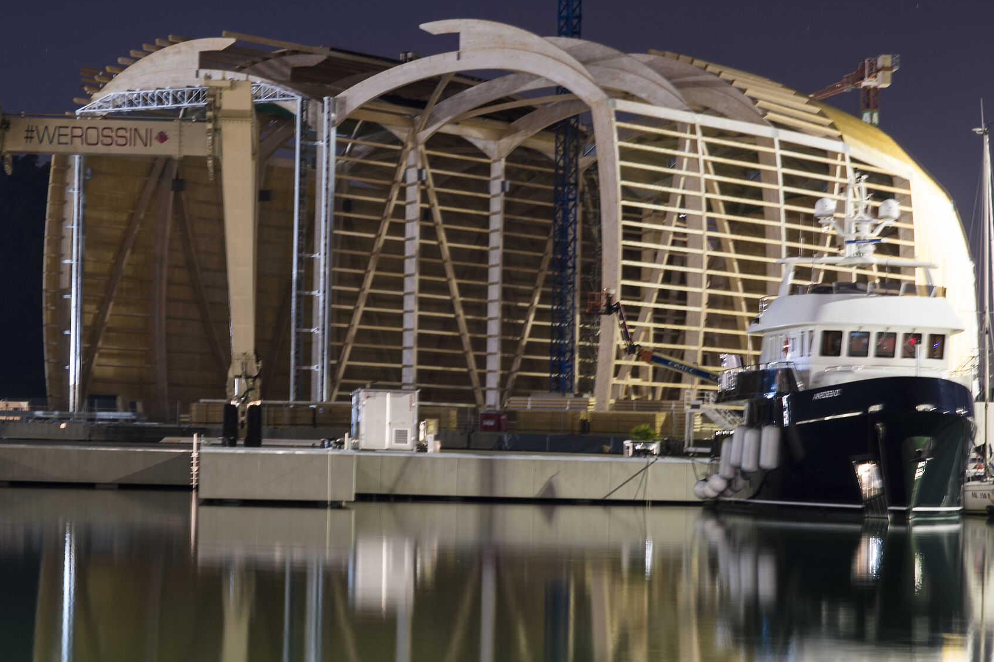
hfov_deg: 16.9
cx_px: 320
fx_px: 3339
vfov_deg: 11.3
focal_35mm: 121
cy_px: 374
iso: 400
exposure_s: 13
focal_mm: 85
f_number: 5.6
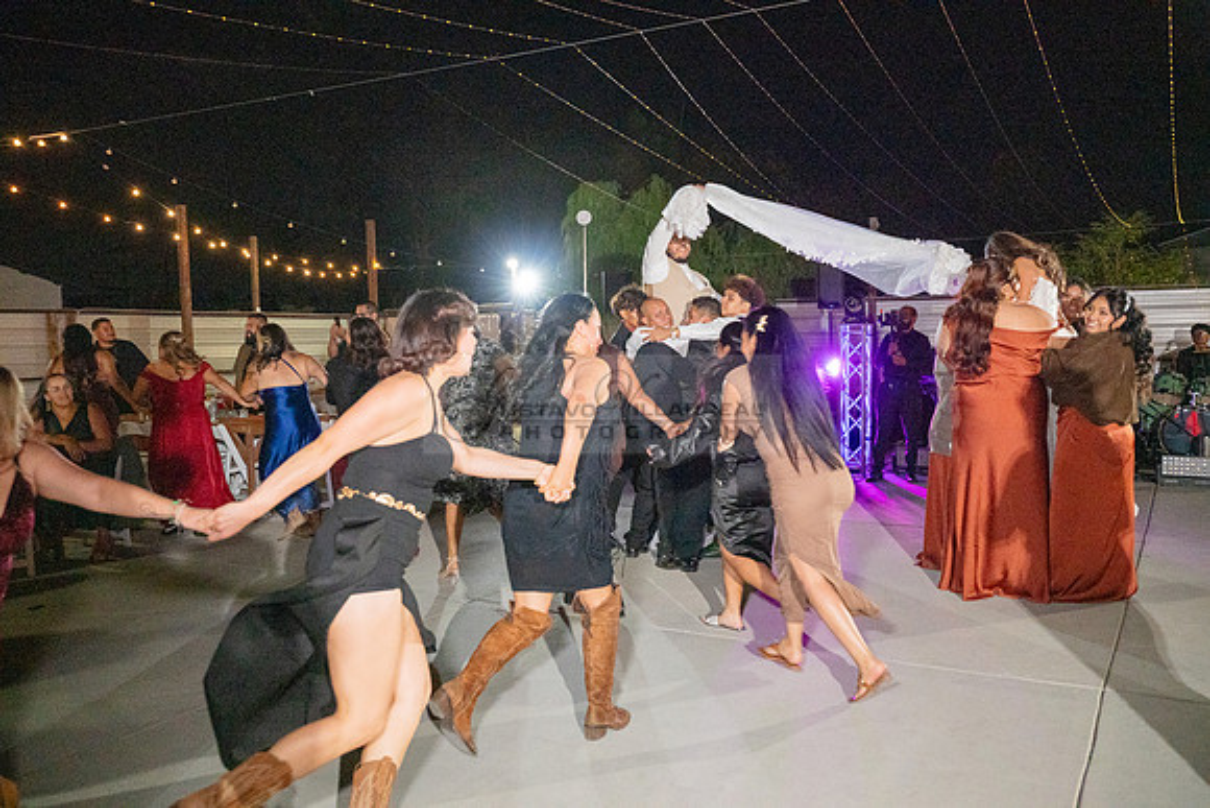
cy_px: 404
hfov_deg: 61.1
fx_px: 1025
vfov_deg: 43.0
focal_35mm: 30
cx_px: 605
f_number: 4
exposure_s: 1/320
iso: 4000
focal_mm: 30.5
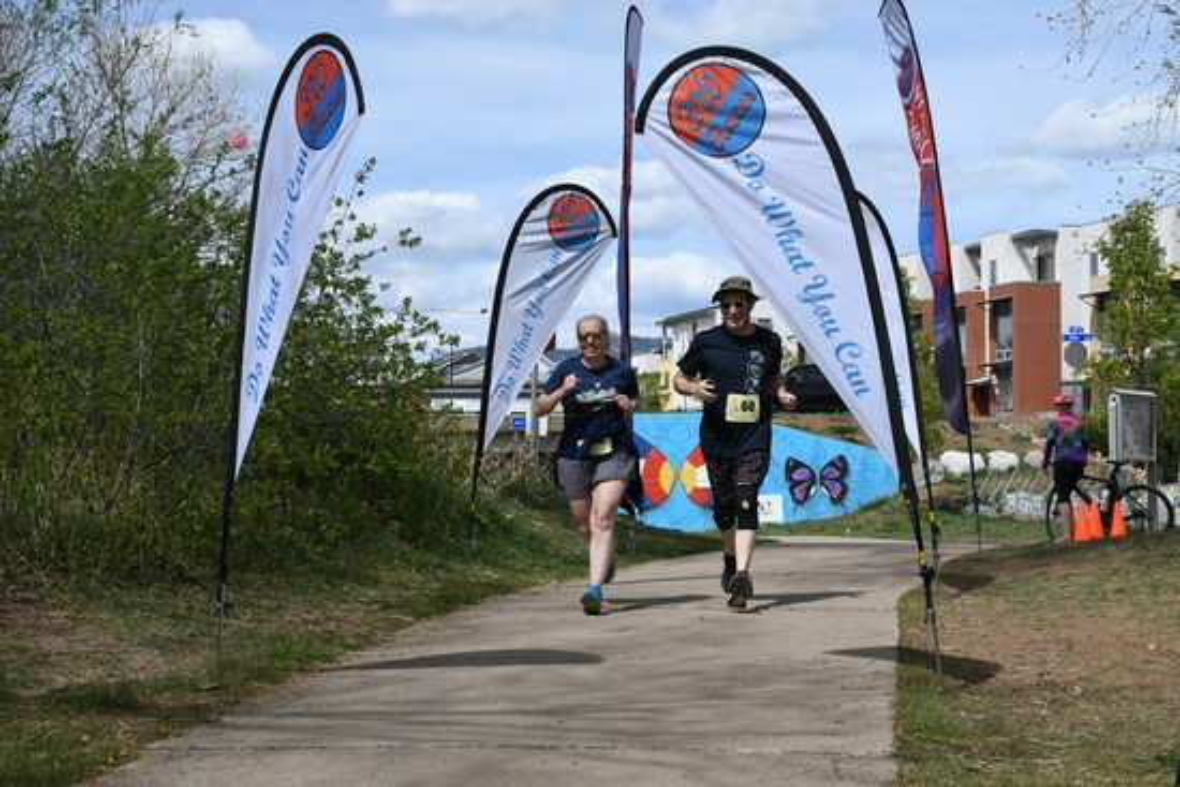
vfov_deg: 20.3
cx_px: 590
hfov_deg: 30.1
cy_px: 394
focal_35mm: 67
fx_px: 2197
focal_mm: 45
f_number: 9
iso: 250
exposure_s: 1/800
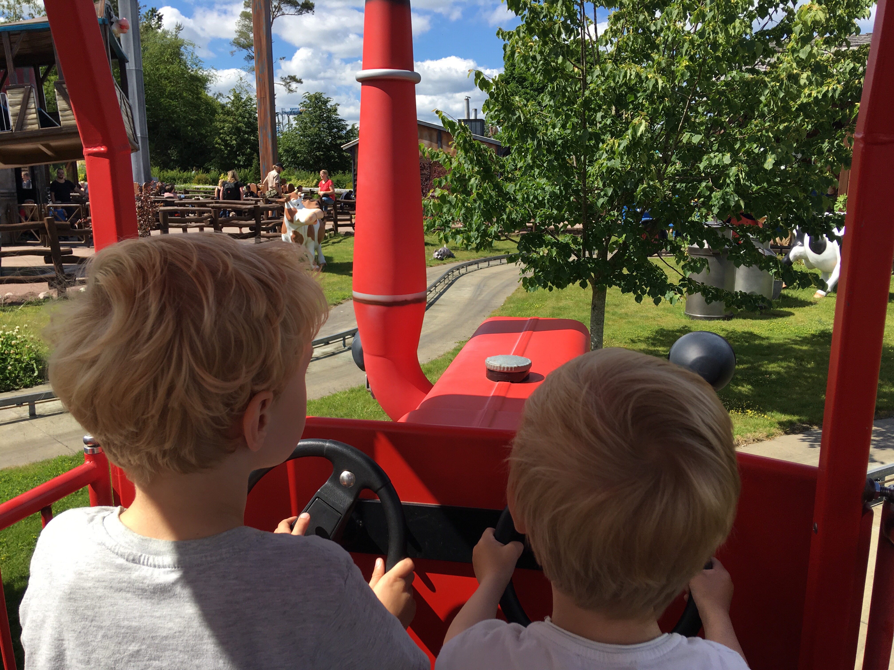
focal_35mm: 29
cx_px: 447
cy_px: 335
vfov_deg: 48.2
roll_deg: +1.1
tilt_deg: -10.3
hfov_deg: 61.7
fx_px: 749
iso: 25
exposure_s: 1/1083
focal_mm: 4.15
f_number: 2.2
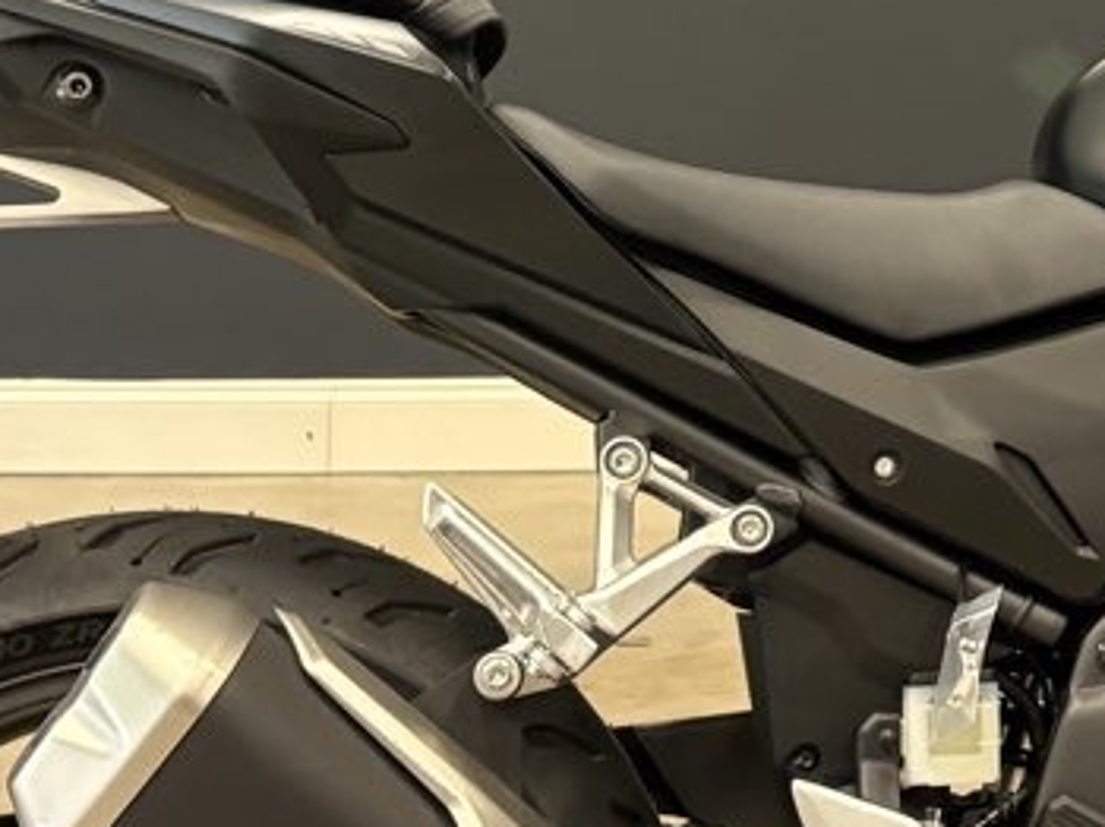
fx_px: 3796
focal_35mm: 119
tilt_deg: -2.0
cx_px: 1228
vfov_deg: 12.2
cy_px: -69
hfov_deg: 16.1
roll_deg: -0.3
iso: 200
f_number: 1.6
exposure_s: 1/60
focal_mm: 5.96
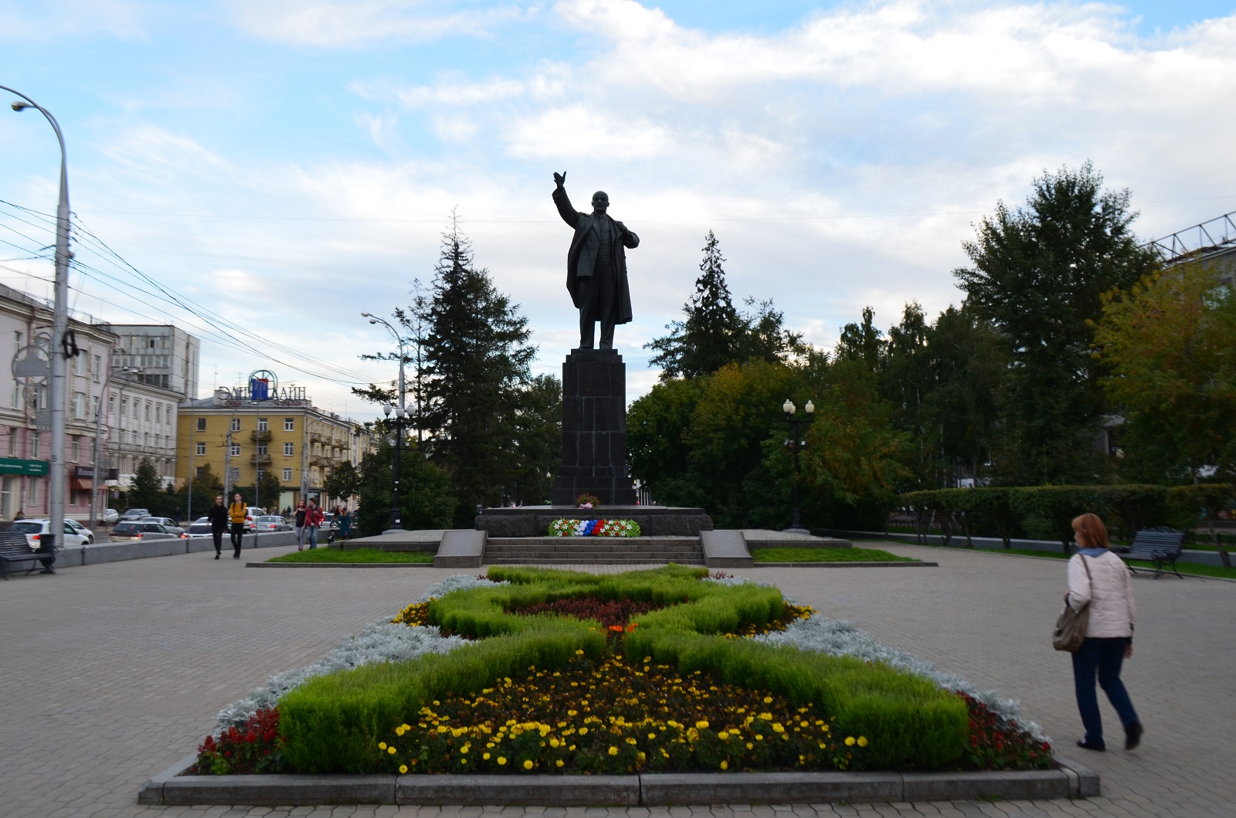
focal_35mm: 33
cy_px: 409
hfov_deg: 57.3
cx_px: 618
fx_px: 1130
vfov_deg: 39.8
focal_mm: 22
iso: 360
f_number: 10
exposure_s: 1/60
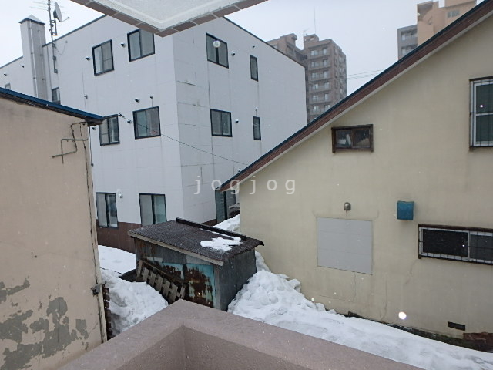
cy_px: 185
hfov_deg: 79.0
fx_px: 299
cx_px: 246
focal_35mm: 21
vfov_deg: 63.4
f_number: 3.5
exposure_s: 1/100
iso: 125
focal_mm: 3.7
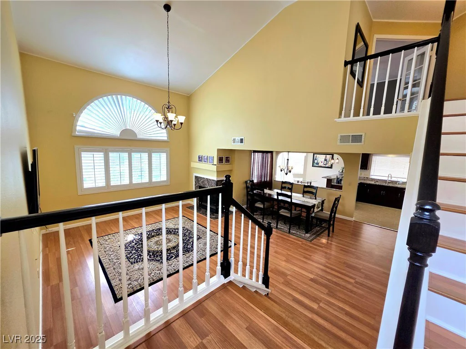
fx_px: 175
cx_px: 233
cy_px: 174
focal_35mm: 13
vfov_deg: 89.9
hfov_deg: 106.2
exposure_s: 1/120
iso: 50
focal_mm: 2.2
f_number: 1.9
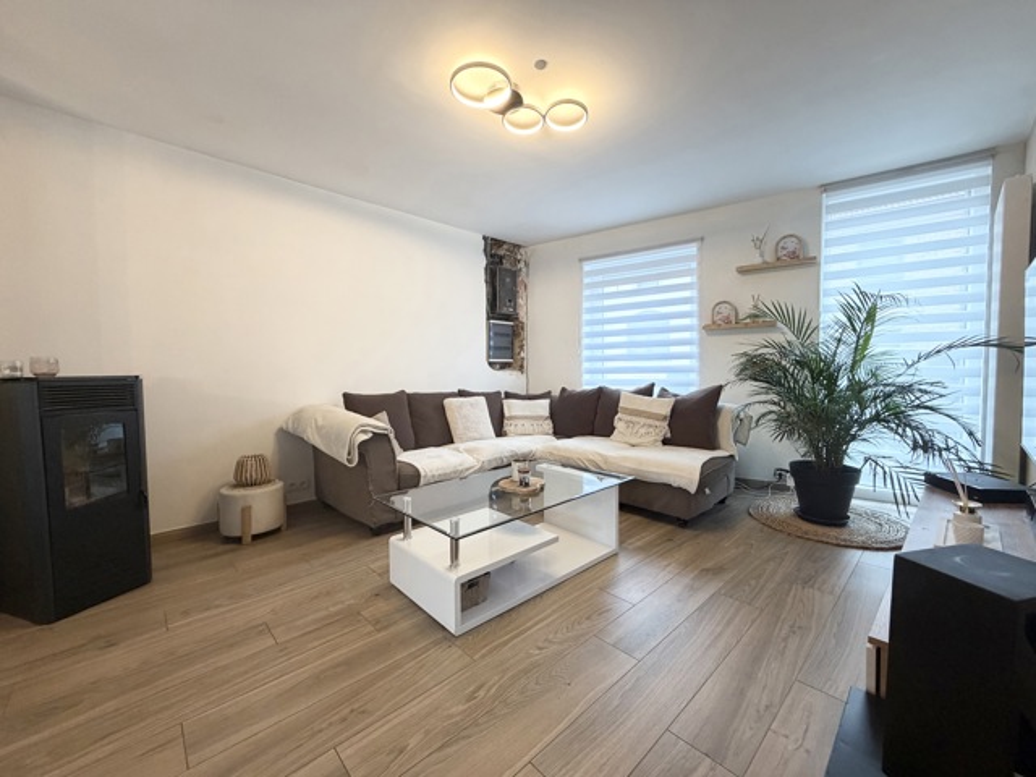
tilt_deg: -2.8
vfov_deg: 85.7
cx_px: 518
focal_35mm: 14
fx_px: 419
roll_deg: +1.2
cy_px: 388
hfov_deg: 102.1
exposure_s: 1/100
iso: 250
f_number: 2.2
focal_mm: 2.22
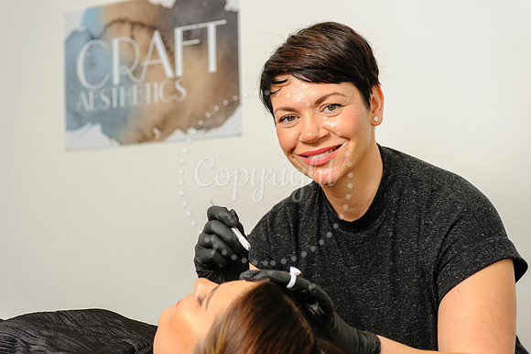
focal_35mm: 70
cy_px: 177
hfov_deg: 28.9
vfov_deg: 19.4
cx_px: 266
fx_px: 1032
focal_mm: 70
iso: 200
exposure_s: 1/125
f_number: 5.6
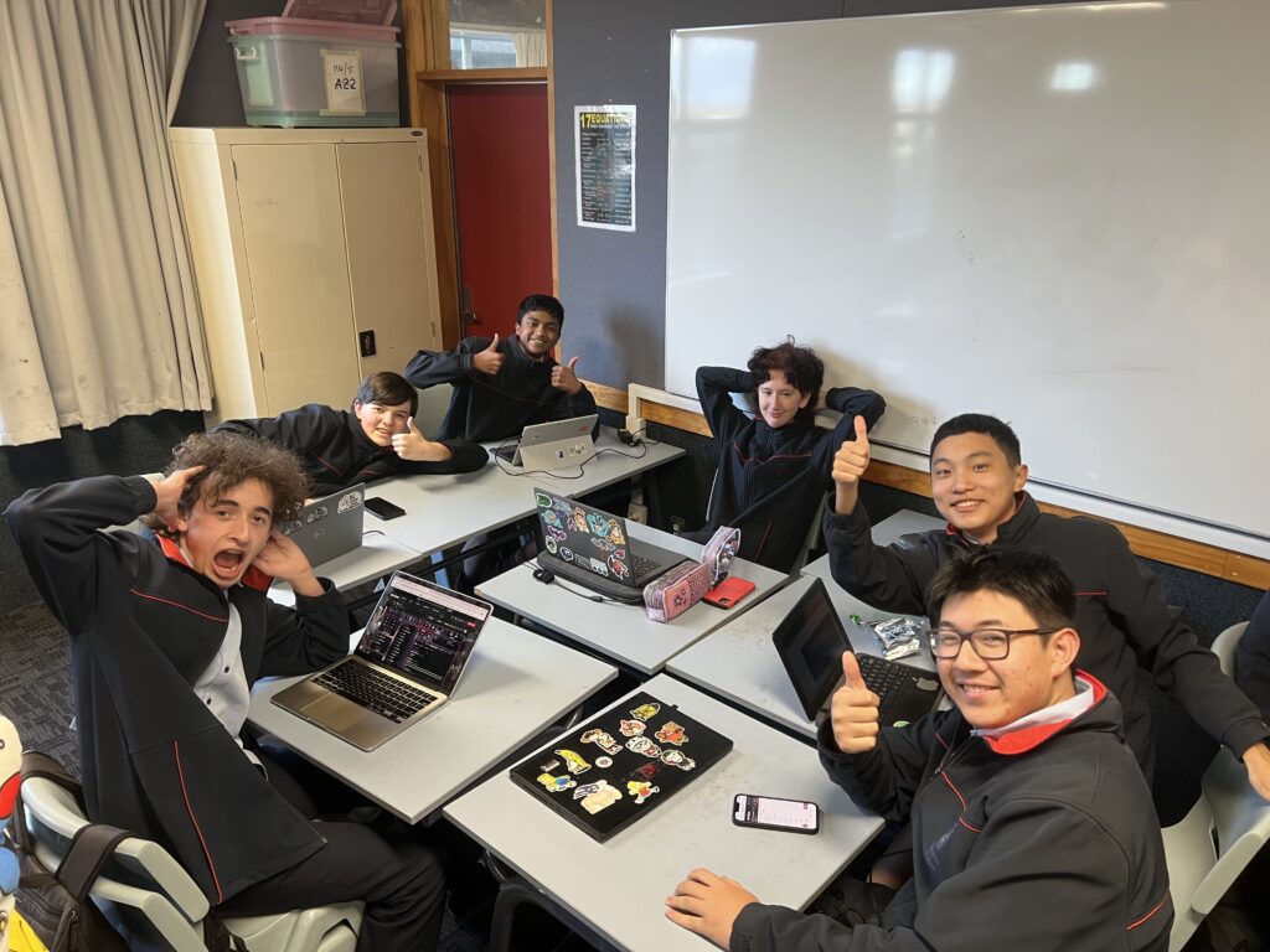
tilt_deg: -22.5
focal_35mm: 26
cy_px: 476
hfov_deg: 67.3
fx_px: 954
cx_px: 635
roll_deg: -0.7
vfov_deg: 53.1
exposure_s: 1/50
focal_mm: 5.7
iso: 125
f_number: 1.5
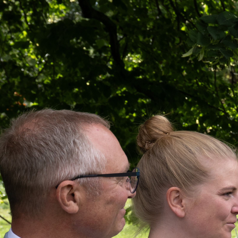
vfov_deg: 9.0
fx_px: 1501
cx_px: 577
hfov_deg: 8.3
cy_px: 250
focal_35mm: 193
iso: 160
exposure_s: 1/160
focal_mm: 44
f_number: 8
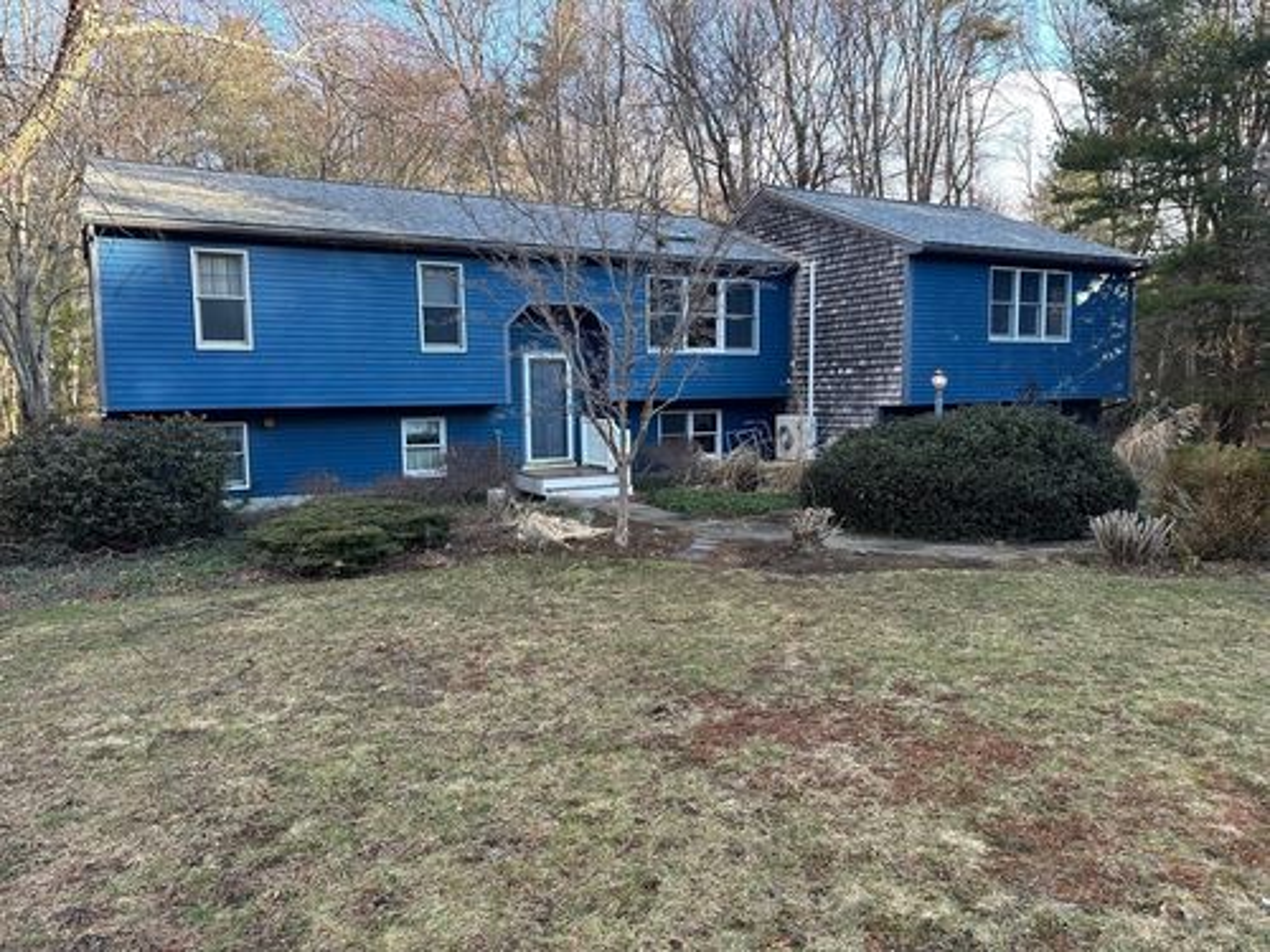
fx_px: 881
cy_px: 476
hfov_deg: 71.6
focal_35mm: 24
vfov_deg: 56.8
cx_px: 635
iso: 64
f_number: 1.78
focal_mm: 6.86
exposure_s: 1/238
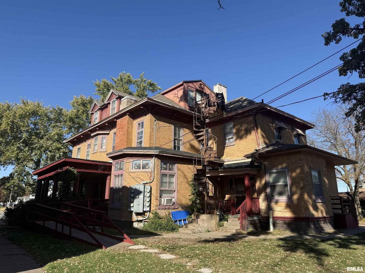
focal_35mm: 24
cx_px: 182
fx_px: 253
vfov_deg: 56.8
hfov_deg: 71.6
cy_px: 136
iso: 80
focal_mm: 6.76
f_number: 1.78
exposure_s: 1/3279
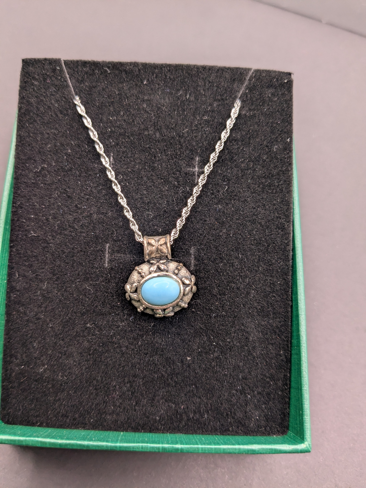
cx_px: 183
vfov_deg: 65.3
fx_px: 381
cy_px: 244
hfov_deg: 51.4
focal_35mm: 27
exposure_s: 1/120
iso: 62
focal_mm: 4.38
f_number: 1.73
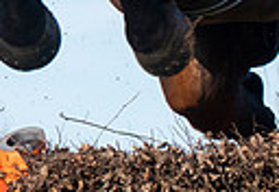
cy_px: -58
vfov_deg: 2.1
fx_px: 5156
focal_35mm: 659
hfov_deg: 3.1
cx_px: -38
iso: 400
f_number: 7.1
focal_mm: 70
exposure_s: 1/1600
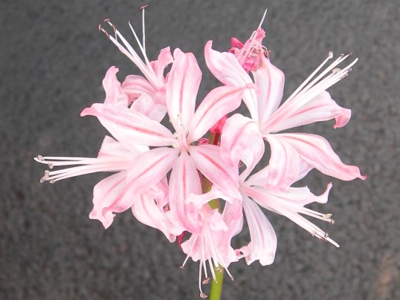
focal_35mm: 38
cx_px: 200
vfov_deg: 37.7
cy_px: 150
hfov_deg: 49.0
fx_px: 439
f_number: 2.8
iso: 50
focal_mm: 7.8
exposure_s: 1/68.8
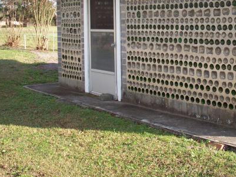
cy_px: 62
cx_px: 155
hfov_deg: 32.4
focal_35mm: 59
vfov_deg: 24.7
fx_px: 402
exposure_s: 1/311
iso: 80
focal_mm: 6.2
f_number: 2.8
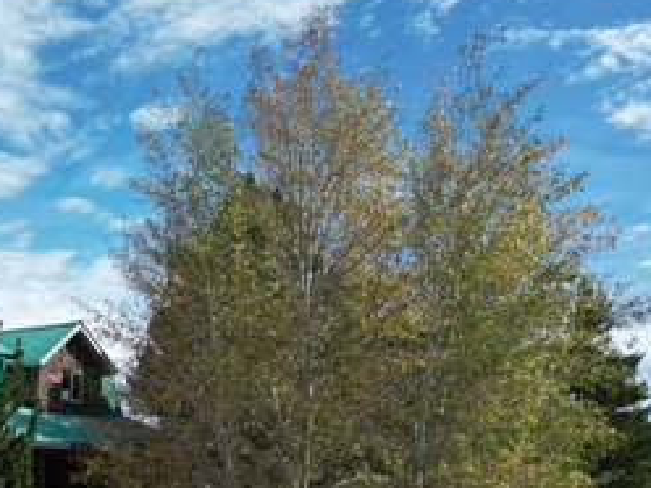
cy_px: 338
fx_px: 1166
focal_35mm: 62
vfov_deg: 23.5
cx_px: 108
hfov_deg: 30.3
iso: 130
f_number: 1.7
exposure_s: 1/4000
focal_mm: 6.72
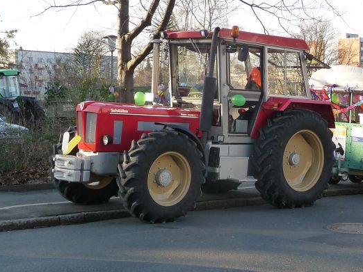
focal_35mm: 69
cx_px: 250
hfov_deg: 28.0
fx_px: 723
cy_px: 136
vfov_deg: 21.3
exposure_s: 1/160
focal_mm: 7.6
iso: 160
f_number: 4.1
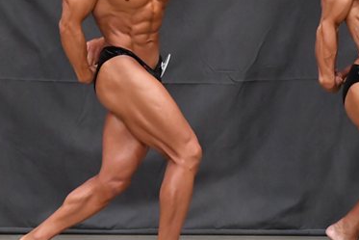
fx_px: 4968
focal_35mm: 498
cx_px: 103
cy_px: 59
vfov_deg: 2.8
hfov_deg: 4.1
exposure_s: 1/400
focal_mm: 160
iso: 6400
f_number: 5.6
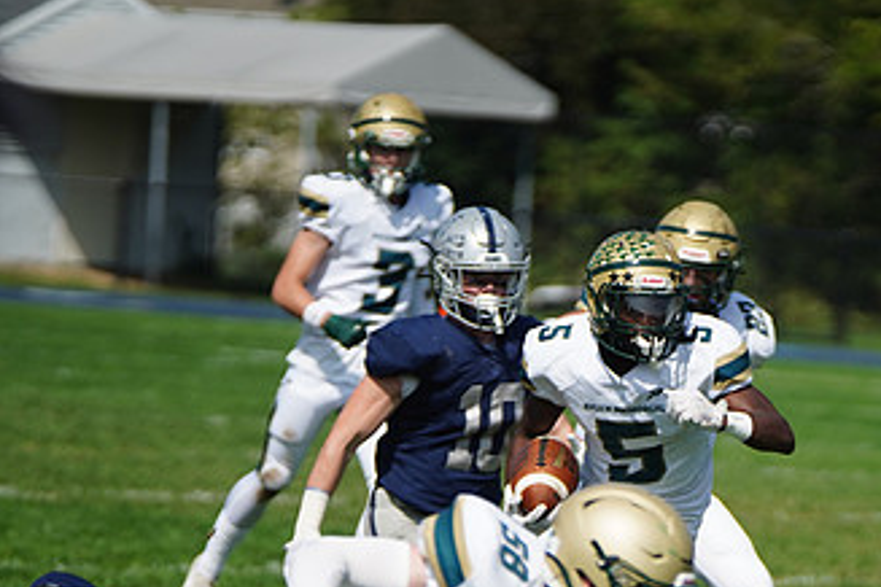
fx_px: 8540
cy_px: 408
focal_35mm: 349
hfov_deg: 5.9
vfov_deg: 3.9
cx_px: 736
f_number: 2.8
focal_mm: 197
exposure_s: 1/8000
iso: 400
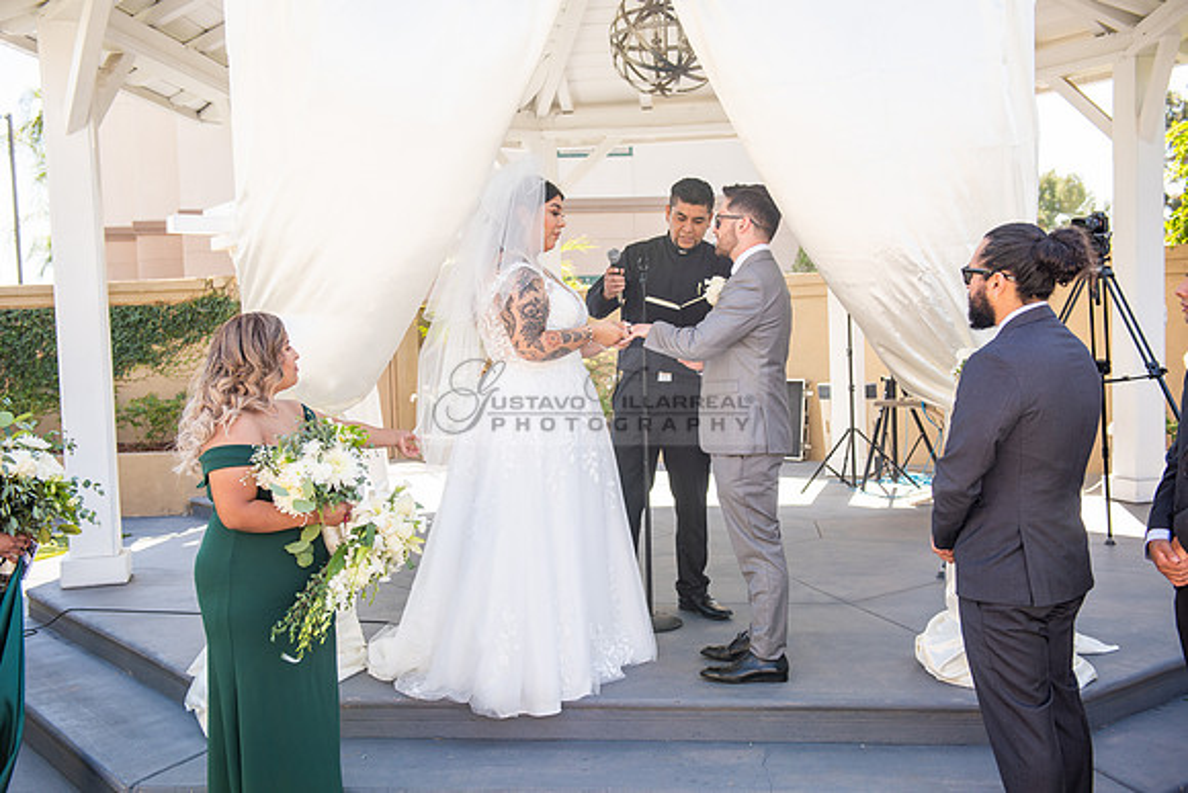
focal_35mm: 38
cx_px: 594
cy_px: 396
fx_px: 1254
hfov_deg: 50.7
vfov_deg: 35.1
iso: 100
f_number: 4
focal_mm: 38
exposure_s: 1/200
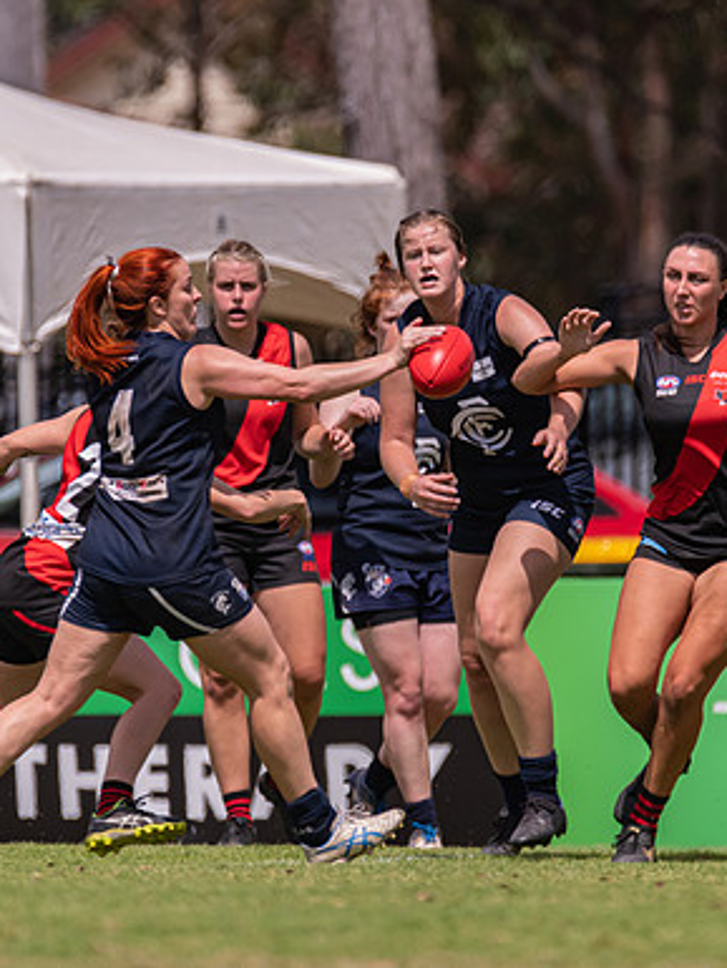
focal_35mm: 1170
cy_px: 458
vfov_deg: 1.7
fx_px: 32745
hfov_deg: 1.3
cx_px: 331
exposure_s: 1/3200
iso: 800
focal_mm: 600
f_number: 6.3
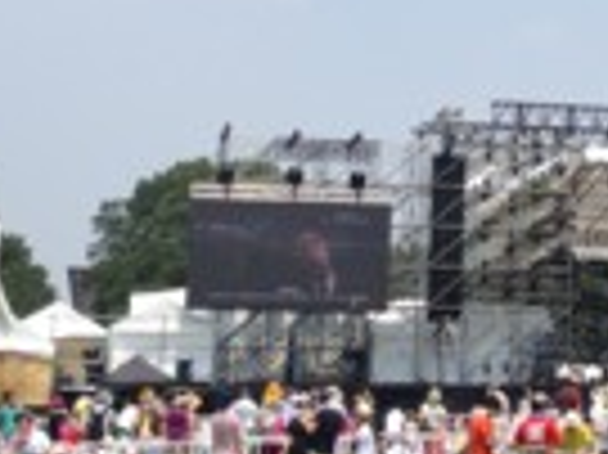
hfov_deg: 16.4
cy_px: 162
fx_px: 2053
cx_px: 658
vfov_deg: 12.6
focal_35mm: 117
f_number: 2.4
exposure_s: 1/2208
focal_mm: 4.28
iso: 50
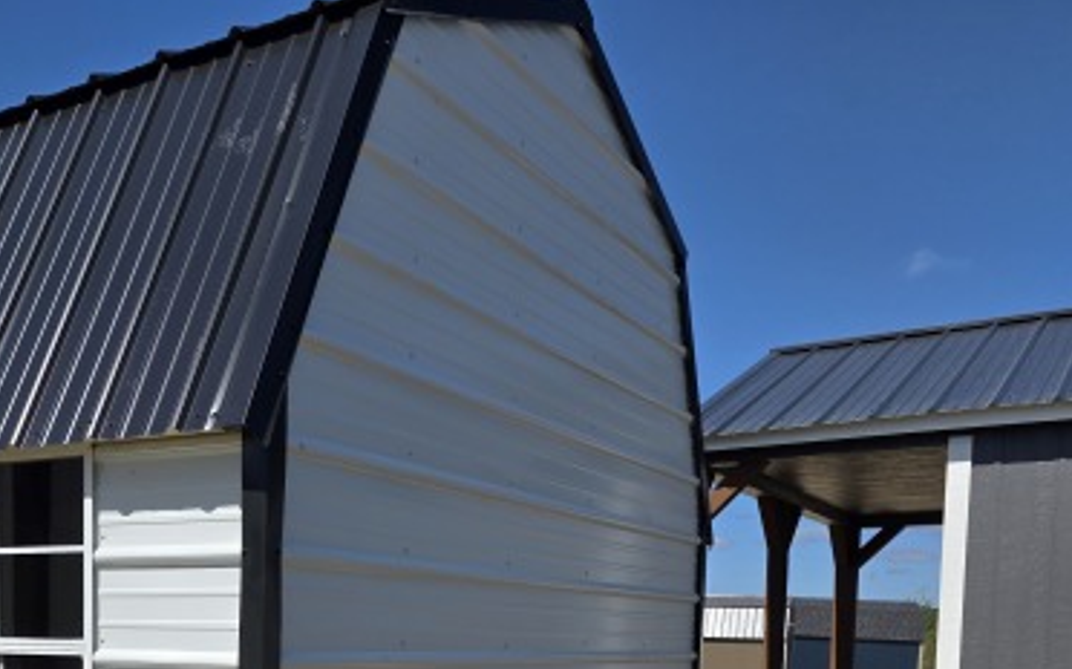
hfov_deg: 45.4
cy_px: 686
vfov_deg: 28.4
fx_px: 1226
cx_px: 251
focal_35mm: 42
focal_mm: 6.3
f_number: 1.7
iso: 64
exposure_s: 1/7944
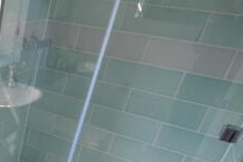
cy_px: 159
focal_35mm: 44
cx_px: -39
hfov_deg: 36.0
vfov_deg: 28.7
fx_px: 297
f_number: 5.6
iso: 400
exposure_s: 1/125
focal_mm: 10
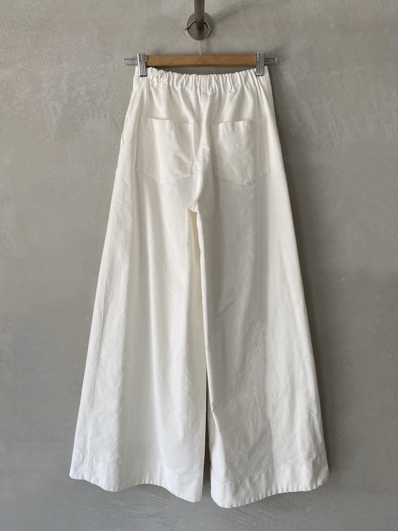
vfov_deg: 67.3
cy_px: 266
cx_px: 199
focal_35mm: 26
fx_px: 399
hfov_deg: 53.1
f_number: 1.8
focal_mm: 4.25
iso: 100
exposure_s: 1/122
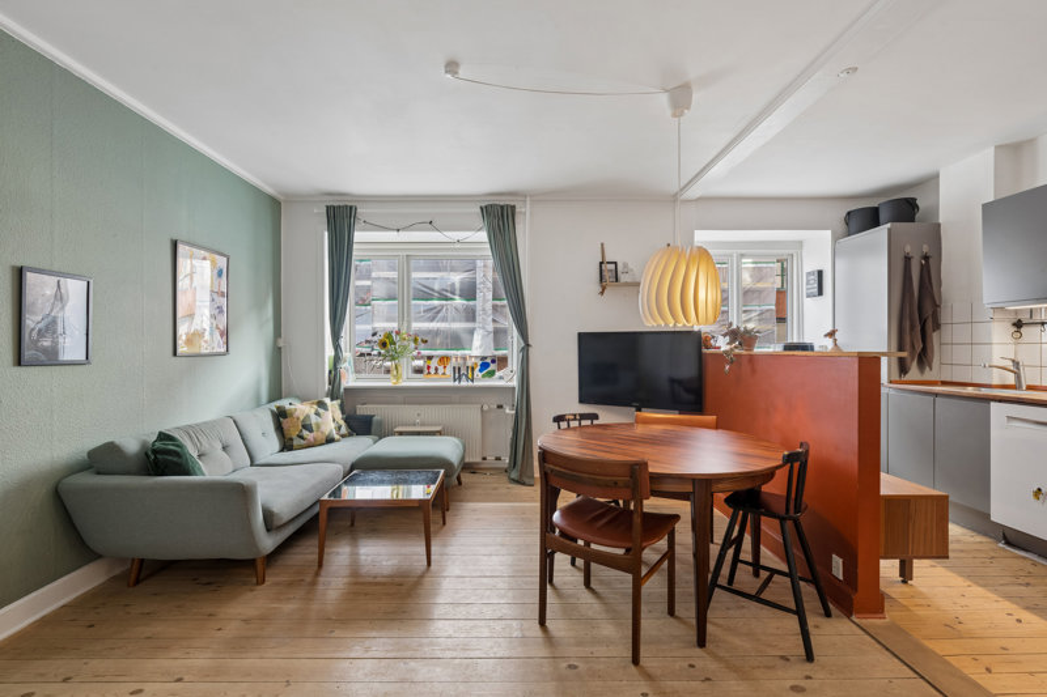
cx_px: 524
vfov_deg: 73.7
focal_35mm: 16
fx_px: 465
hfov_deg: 96.7
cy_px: 348
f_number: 10
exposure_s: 1/3.33
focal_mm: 16
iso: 160
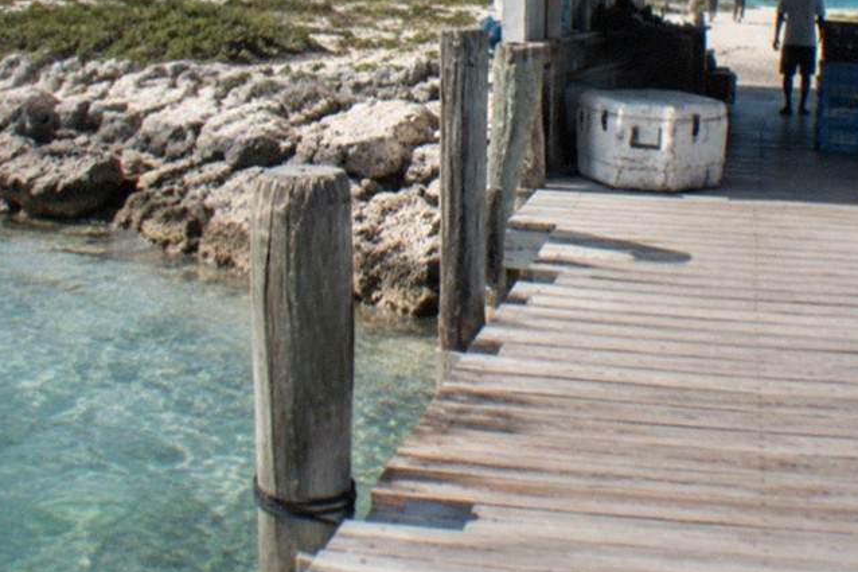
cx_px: 425
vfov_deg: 23.2
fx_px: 1382
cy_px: 163
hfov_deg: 34.5
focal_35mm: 58
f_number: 4.5
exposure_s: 1/1000
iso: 100
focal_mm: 37
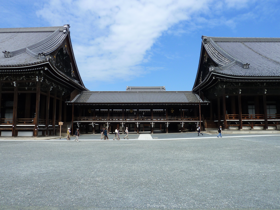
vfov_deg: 54.9
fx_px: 202
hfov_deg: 69.4
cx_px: 140
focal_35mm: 25
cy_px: 105
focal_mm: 4.1
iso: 80
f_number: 4.5
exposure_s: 1/500
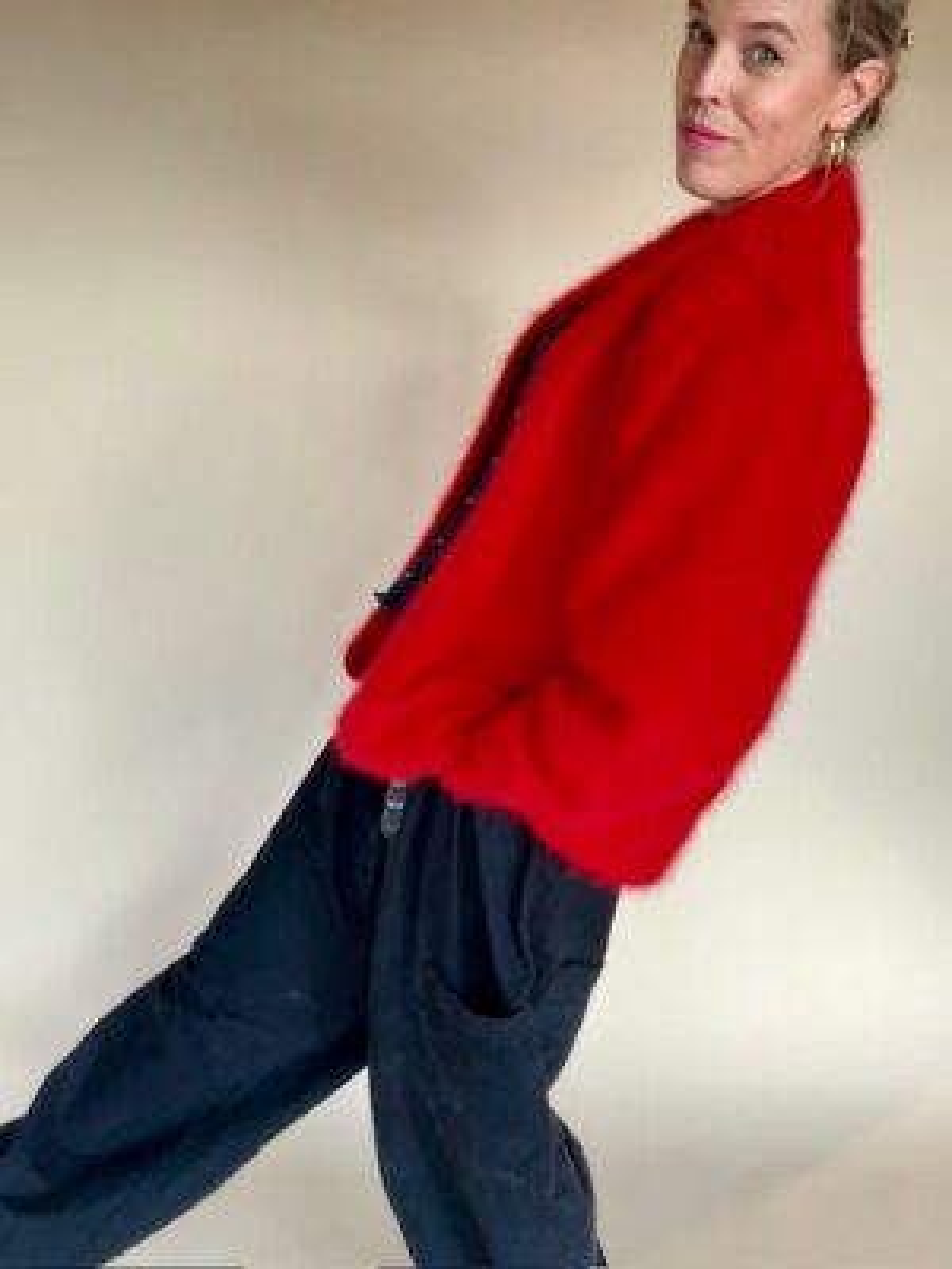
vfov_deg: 60.0
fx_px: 1100
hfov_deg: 46.8
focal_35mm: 30
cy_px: 634
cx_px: 476
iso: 32
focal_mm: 2.69
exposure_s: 1/122
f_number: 1.9
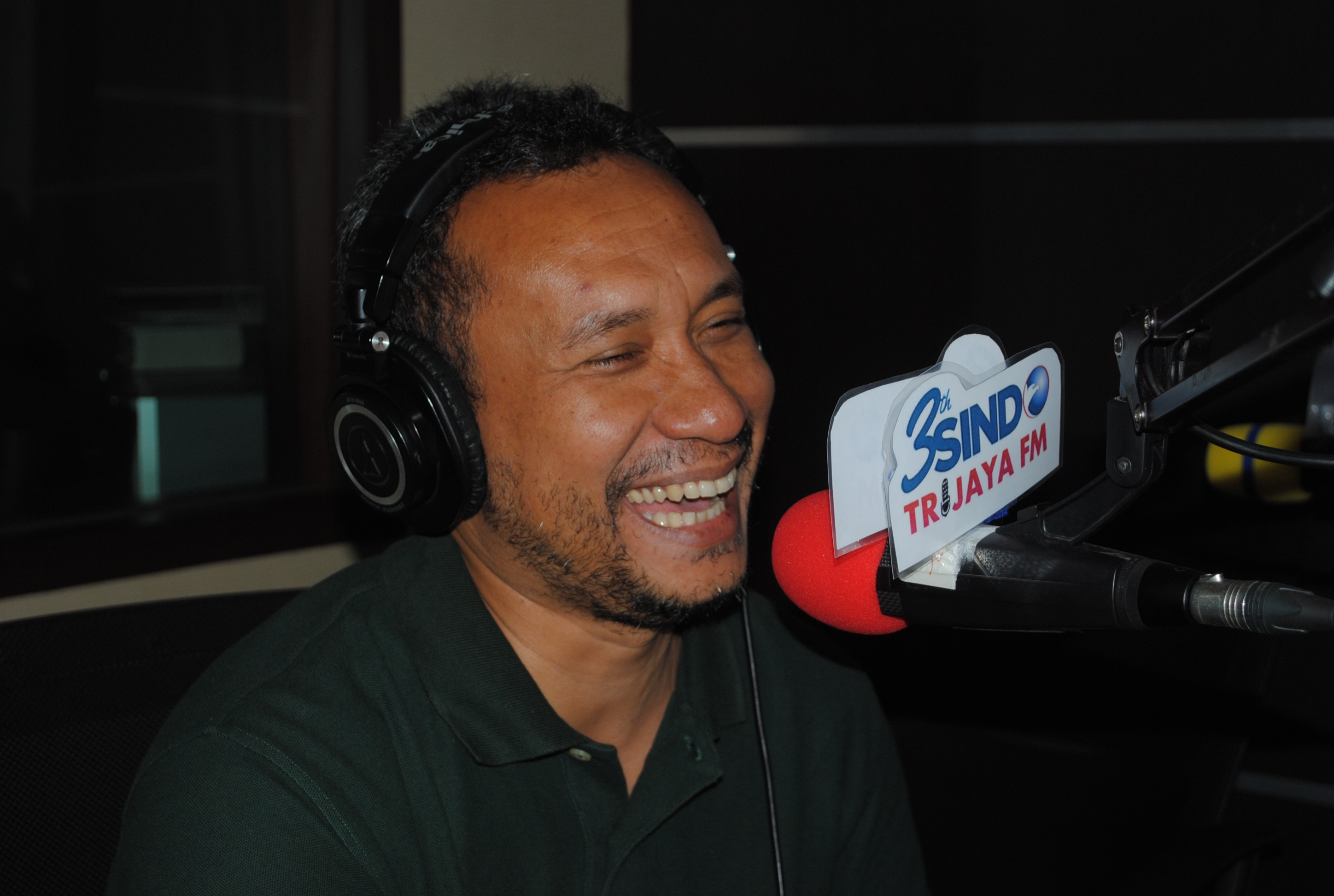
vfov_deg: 22.7
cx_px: 667
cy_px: 448
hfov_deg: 33.3
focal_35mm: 60
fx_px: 2228
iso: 200
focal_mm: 40
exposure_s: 1/60
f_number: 5.3
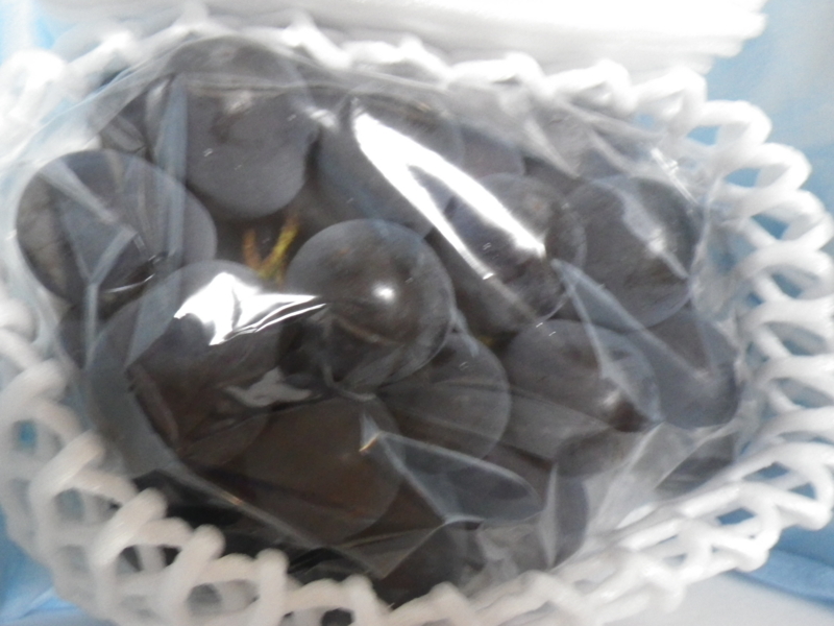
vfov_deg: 41.8
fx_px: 819
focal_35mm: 34
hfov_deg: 54.0
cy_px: 313
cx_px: 417
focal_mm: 6.1
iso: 800
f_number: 3.8
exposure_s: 1/10
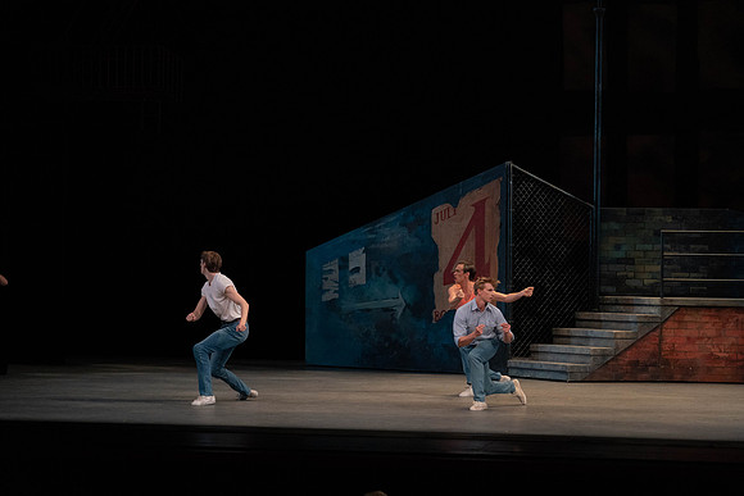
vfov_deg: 11.5
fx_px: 2460
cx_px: 372
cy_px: 248
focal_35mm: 119
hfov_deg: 17.2
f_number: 4.5
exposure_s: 1/400
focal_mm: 119
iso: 3200
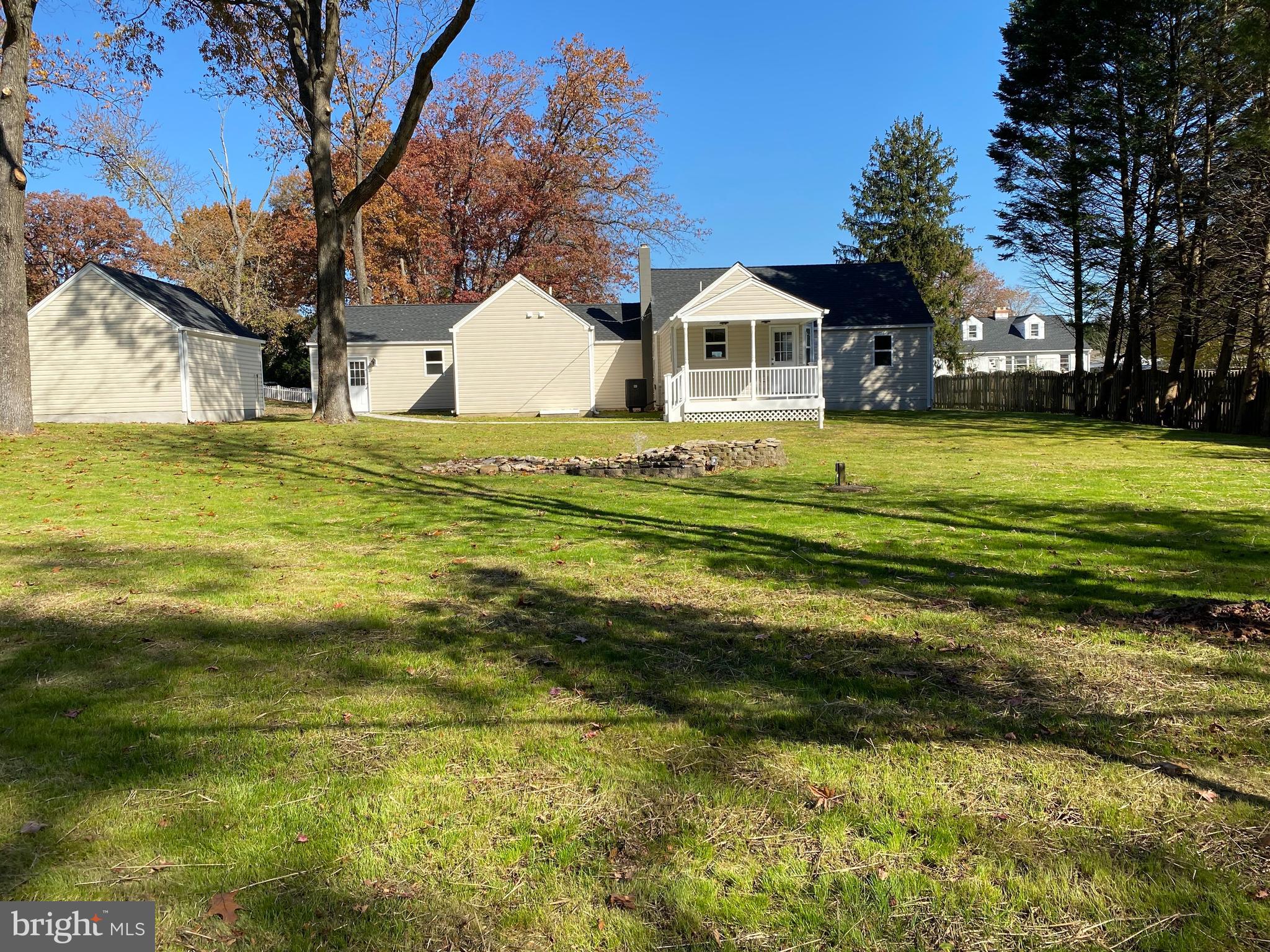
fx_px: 954
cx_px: 635
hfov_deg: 67.3
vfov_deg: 53.1
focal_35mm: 26
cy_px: 476
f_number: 1.8
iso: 32
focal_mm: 4.25
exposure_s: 1/1608
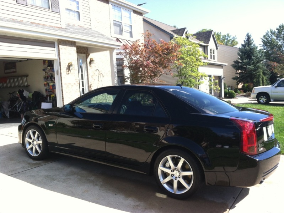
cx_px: 142
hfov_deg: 52.7
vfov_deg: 40.6
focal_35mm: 35
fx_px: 287
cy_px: 106
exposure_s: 1/400
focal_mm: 3.9
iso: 80
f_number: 2.8
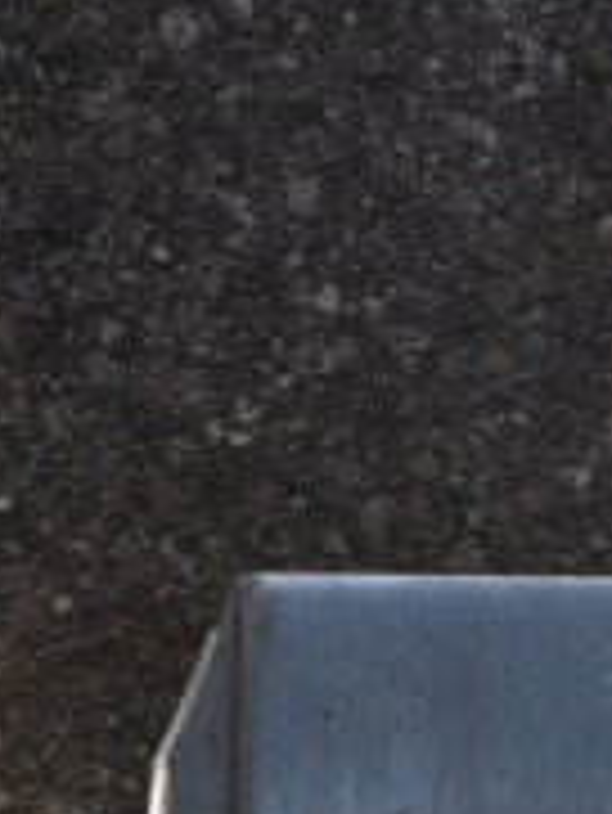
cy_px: 605
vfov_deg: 9.7
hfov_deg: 7.0
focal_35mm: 204
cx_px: 1264
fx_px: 4803
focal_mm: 42
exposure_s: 1/250
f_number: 8
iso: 200
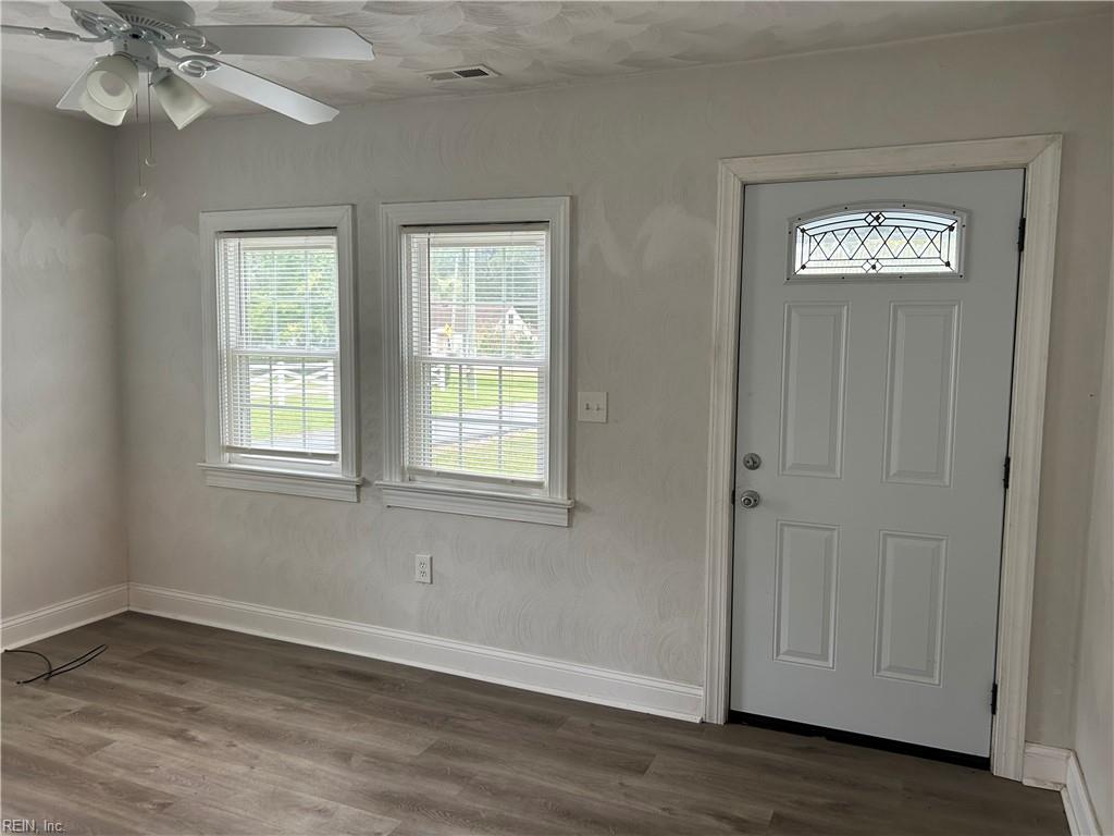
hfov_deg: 67.3
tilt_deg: -4.8
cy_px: 418
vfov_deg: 53.1
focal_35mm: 26
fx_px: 837
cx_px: 557
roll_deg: -1.1
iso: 100
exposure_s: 1/120
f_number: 1.5
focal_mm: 5.7
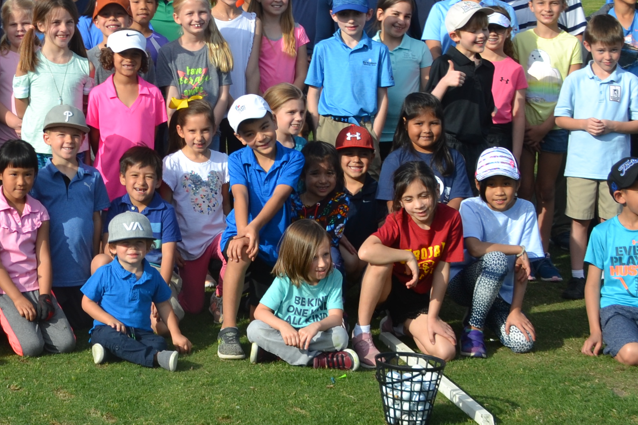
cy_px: 32
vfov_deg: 15.7
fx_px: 1524
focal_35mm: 86
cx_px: 1
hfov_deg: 22.7
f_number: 7.1
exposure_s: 1/250
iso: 100
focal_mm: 22
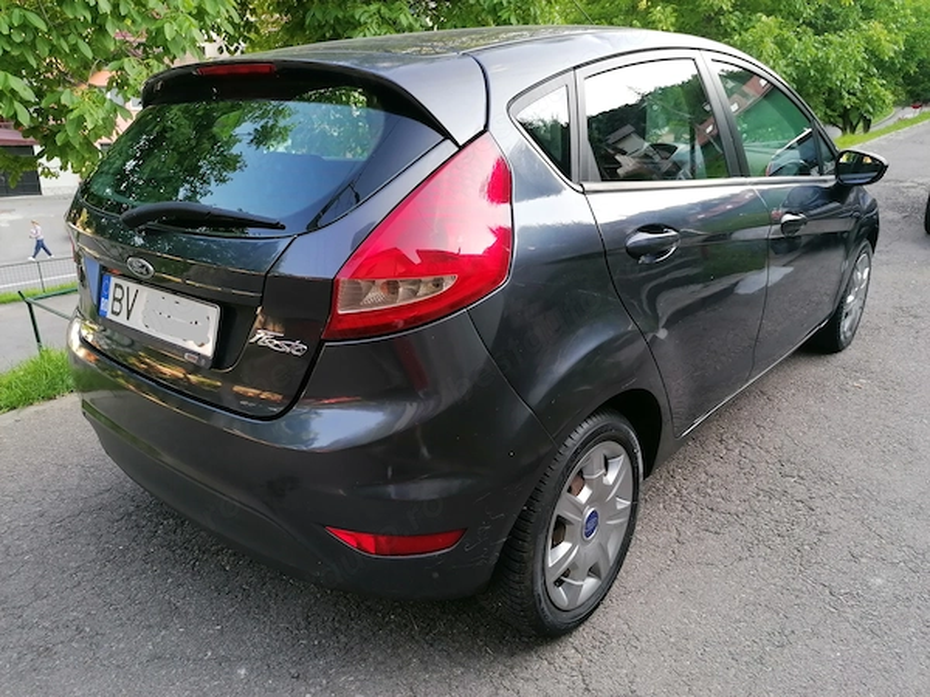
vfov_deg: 51.4
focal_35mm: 27
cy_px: 348
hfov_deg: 65.3
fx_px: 725
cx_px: 465
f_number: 1.8
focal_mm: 4.75
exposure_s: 1/100
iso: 50
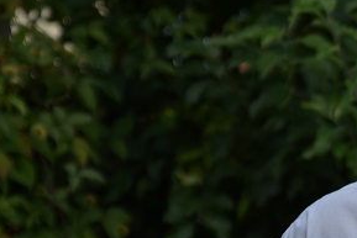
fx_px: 2897
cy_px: 334
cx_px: 420
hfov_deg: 7.0
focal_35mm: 292
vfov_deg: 4.7
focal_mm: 70
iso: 100
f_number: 2.8
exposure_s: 1/640
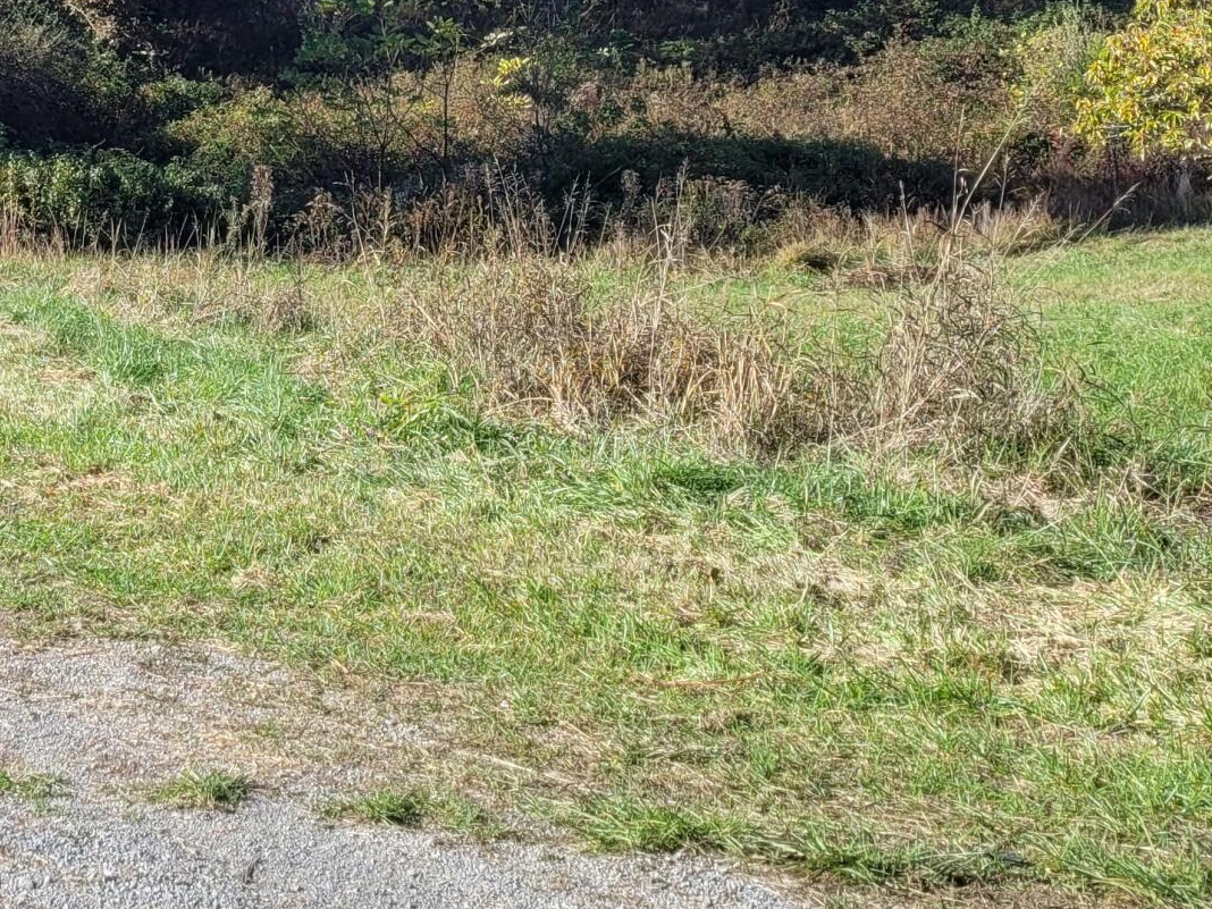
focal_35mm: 73
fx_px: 2556
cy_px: -61
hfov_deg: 24.5
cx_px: -180
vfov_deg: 19.4
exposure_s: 1/1208
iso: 40
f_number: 1.8
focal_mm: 5.4
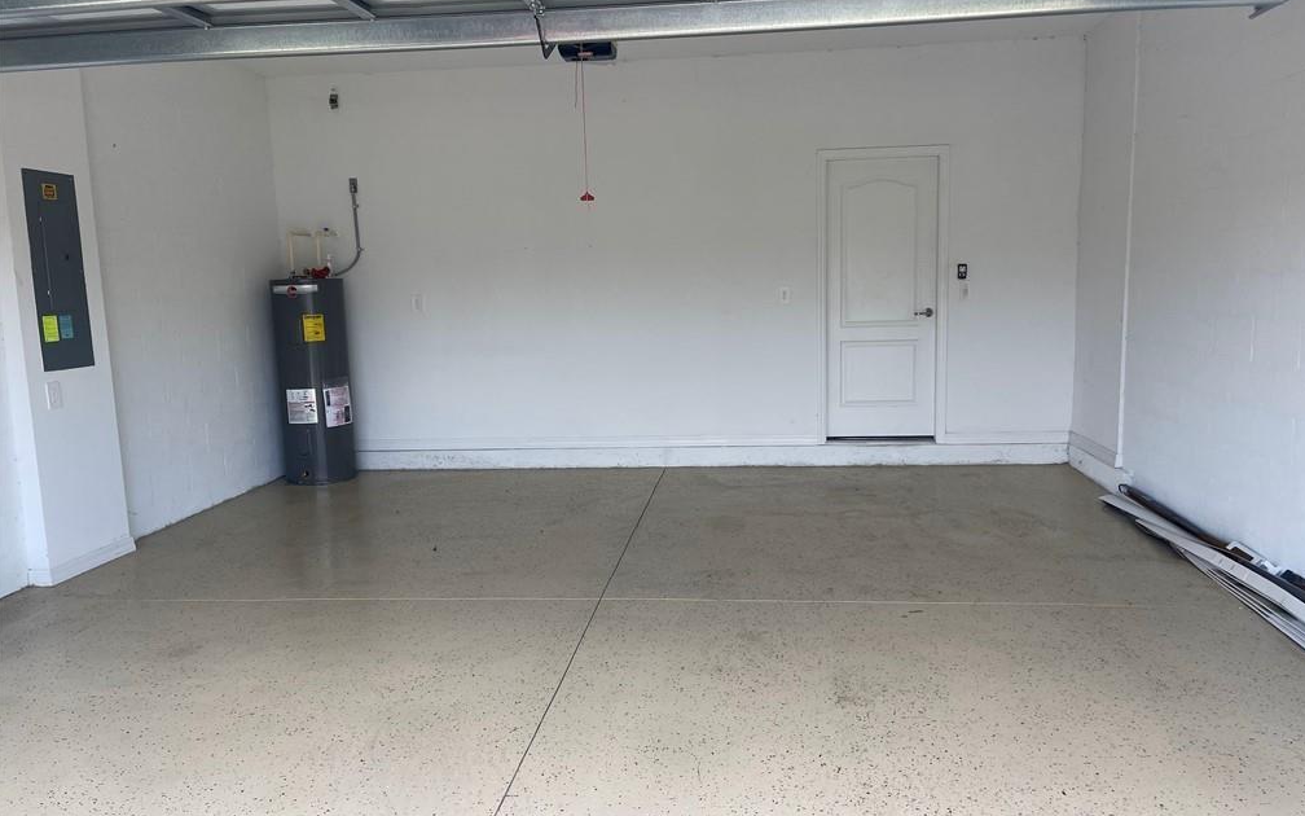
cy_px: 424
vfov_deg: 44.5
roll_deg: +1.8
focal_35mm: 28
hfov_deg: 66.5
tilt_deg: -9.3
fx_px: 996
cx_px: 659
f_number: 1.6
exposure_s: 1/533
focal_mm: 5.1
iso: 32
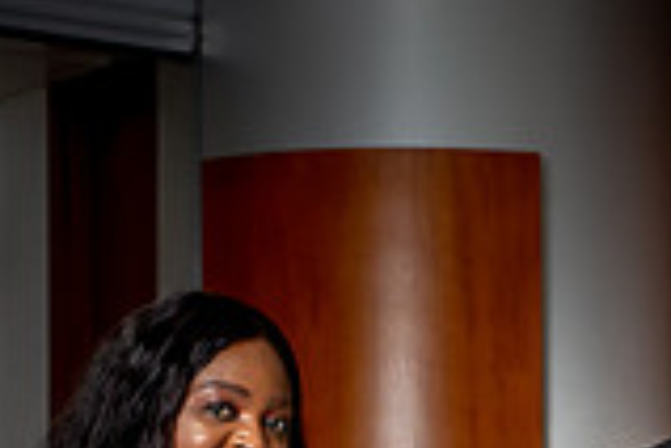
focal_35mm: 189
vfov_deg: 7.1
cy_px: 781
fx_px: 3522
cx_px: 844
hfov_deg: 10.7
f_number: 10
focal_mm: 50
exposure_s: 1/250
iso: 640
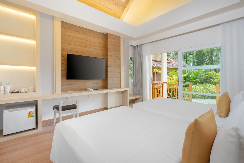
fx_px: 108
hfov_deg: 96.7
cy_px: 82
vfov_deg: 73.7
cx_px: 122
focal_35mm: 16
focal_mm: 16
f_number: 13
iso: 250
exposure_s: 1/125
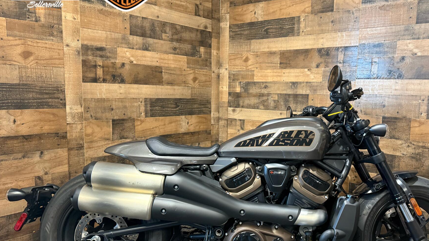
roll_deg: -0.7
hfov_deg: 64.0
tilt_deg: -7.6
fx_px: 341
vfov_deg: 38.9
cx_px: 244
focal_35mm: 30
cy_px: 136
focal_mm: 6.76
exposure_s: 1/60
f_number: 1.78
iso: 640
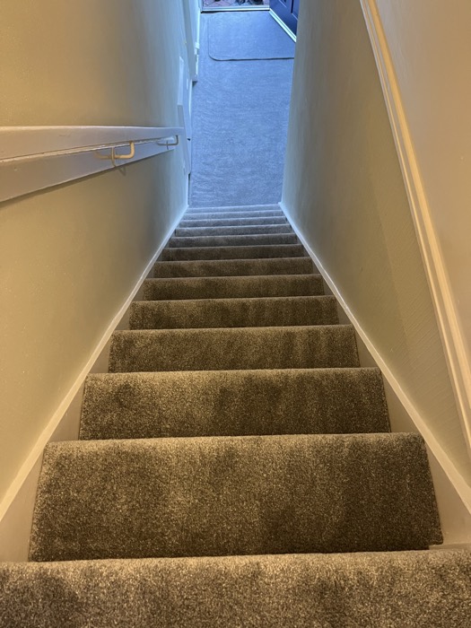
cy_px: 314
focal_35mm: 26
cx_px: 236
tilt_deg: -63.9
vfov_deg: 67.3
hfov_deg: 53.1
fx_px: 472
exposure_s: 1/33
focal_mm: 5.1
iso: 400
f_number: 1.6
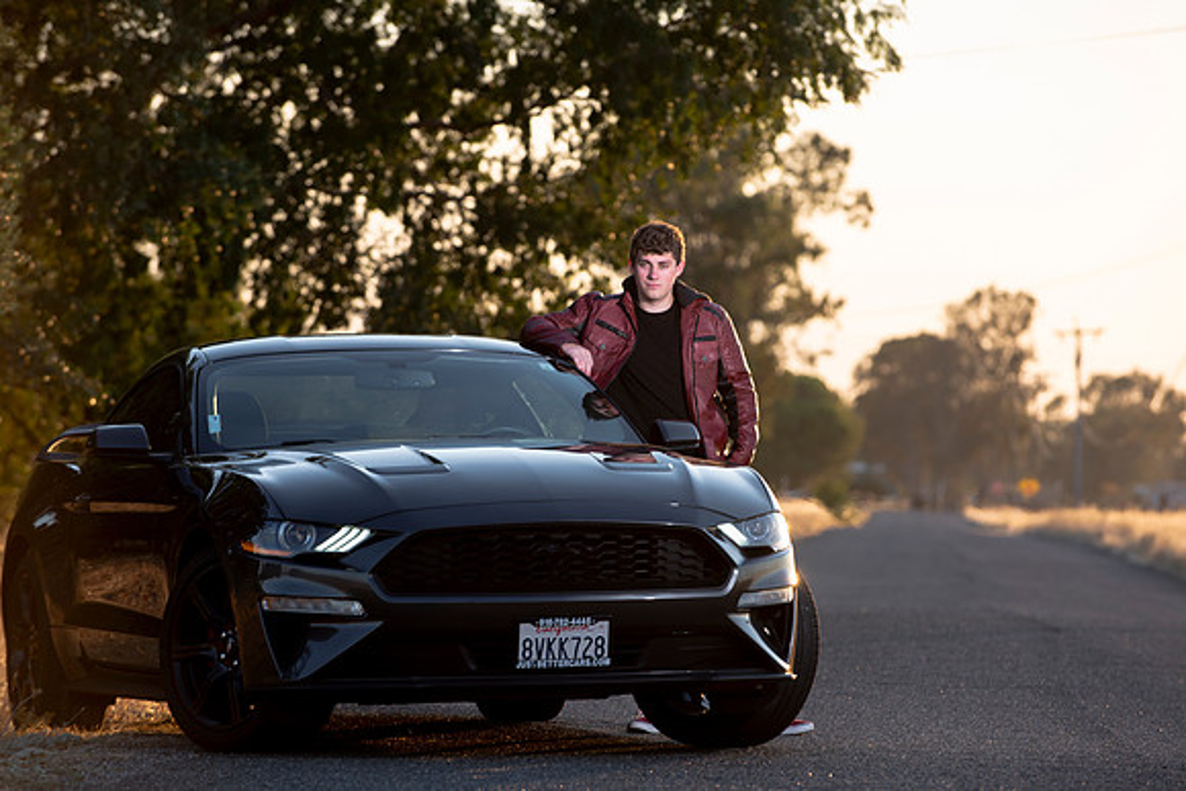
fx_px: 7142
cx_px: 593
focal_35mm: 217
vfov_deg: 6.3
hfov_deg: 9.5
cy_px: 396
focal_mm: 200
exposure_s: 1/100
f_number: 5.6
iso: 50
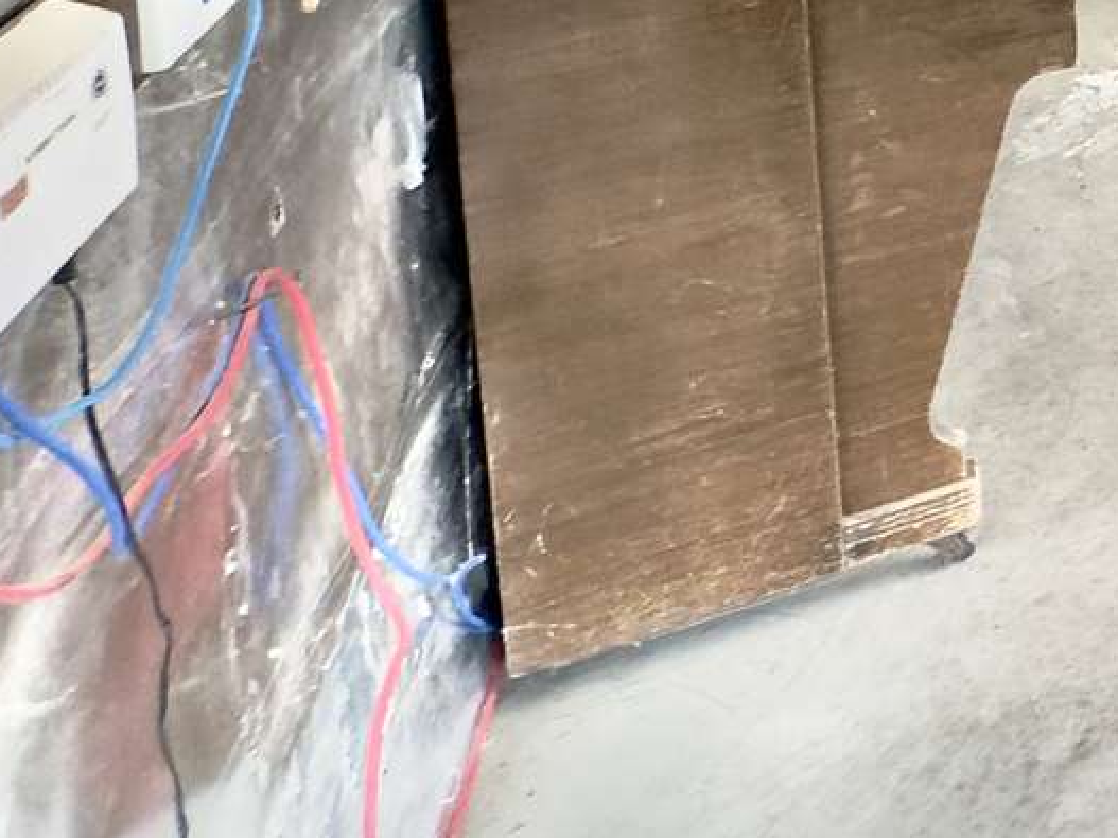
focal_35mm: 51
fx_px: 1647
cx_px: 1945
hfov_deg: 23.1
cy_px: -547
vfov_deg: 21.7
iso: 40
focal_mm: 2.22
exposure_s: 1/137
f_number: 2.2
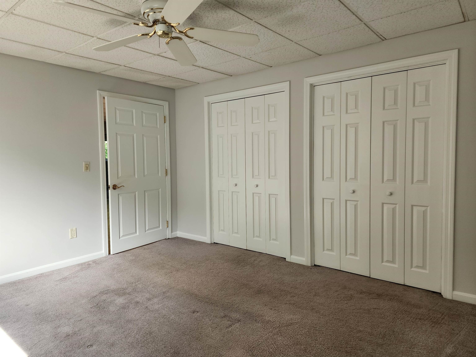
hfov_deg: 73.9
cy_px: 178
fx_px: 316
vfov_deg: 58.9
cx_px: 238
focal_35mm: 23
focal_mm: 6.4
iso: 125
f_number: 1.8
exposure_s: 1/180
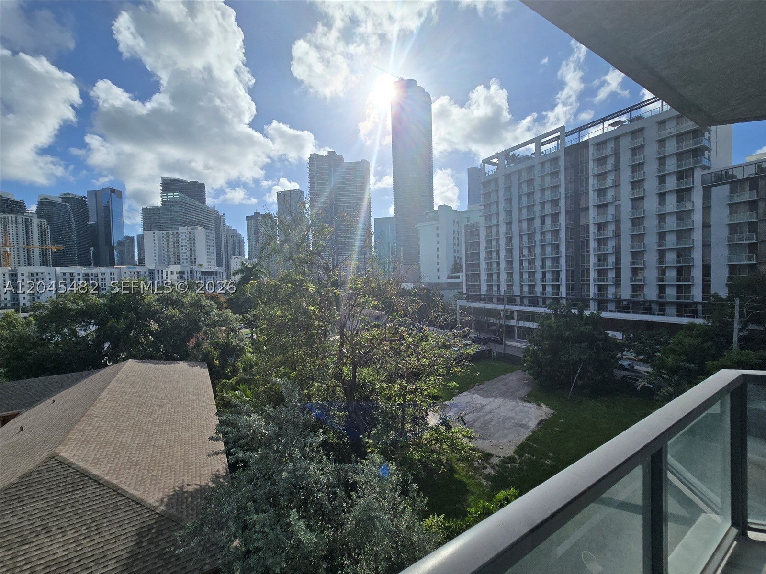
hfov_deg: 106.2
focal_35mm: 13
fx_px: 288
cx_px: 383
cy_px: 287
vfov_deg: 89.9
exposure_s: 1/6601
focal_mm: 2.2
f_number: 2.2
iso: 50
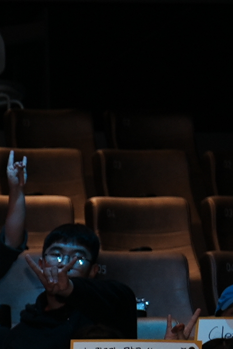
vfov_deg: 7.3
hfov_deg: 4.3
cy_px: 680
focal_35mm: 271
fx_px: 2630
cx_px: -1024
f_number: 2.8
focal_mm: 35
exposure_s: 1/200
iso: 250
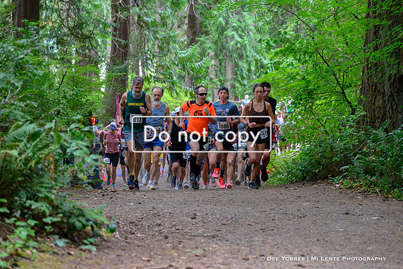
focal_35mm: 110
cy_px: 134
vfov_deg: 12.5
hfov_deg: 18.6
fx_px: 1232
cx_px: 202
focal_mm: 110
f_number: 4
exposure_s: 1/640
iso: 10000
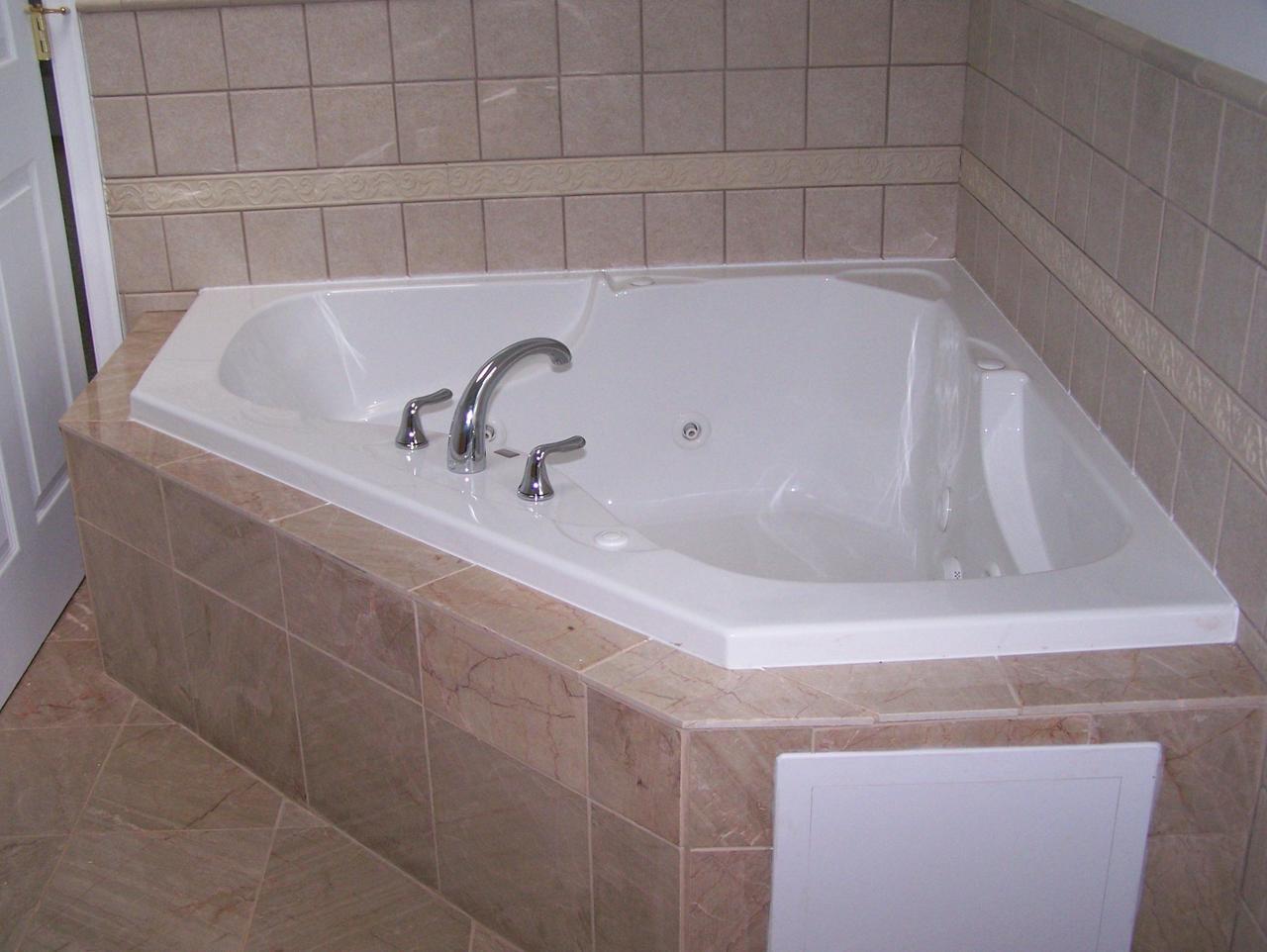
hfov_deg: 43.8
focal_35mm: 43
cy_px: 476
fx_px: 1575
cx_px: 634
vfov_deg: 33.6
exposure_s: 1/60
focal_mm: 7.1
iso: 160
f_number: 2.9
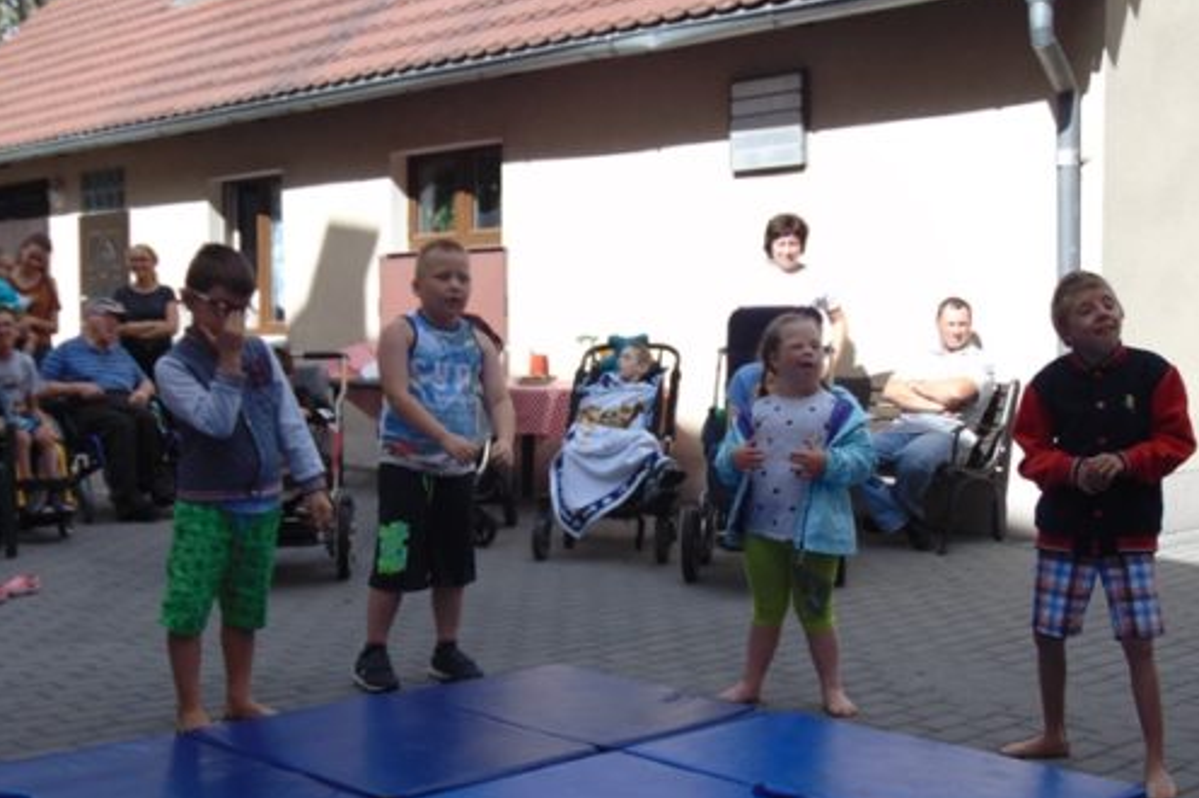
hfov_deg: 41.9
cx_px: 561
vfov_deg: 28.6
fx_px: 1564
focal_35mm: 47
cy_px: 433
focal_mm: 6.3
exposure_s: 1/640
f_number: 3.2
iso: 80
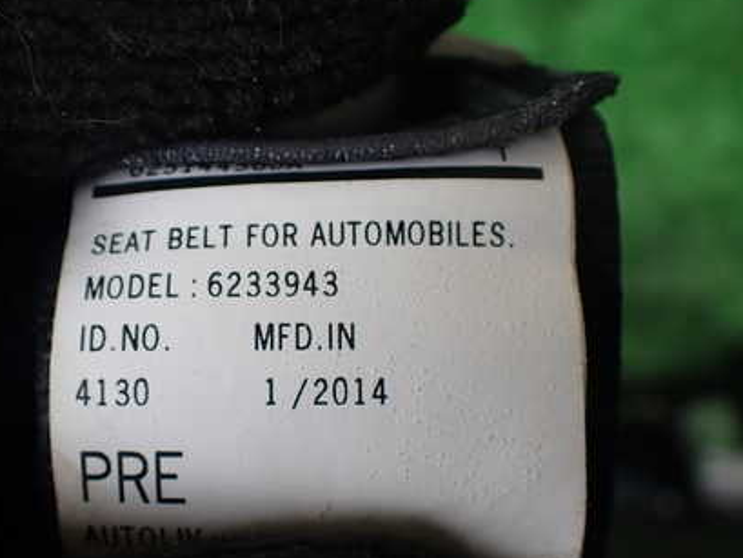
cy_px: 309
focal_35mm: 44
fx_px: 945
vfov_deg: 32.9
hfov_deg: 42.7
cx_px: 287
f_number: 2.3
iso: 100
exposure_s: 1/160
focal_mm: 5.4
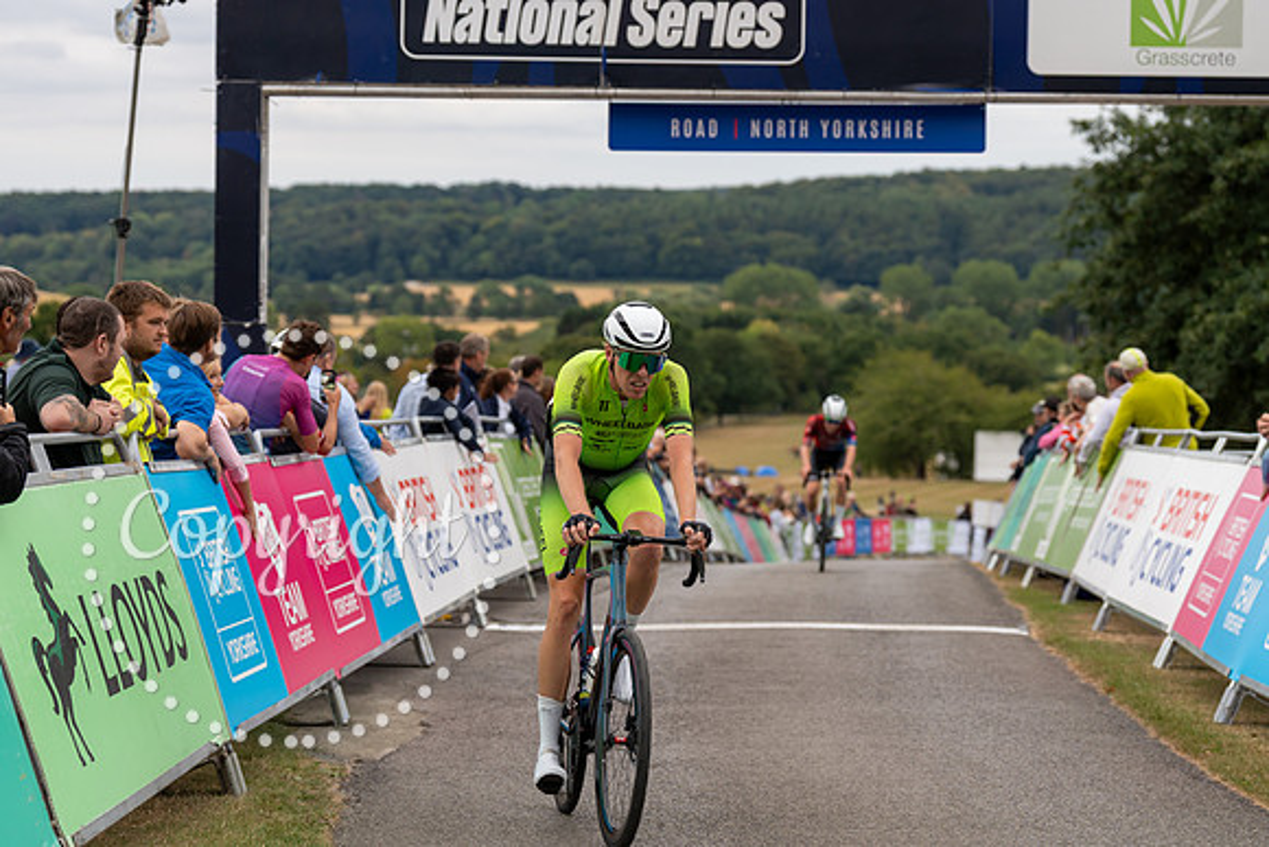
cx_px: 634
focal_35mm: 93
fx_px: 3284
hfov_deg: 21.9
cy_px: 424
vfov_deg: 14.7
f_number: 3.5
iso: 500
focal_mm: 90
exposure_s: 1/1000
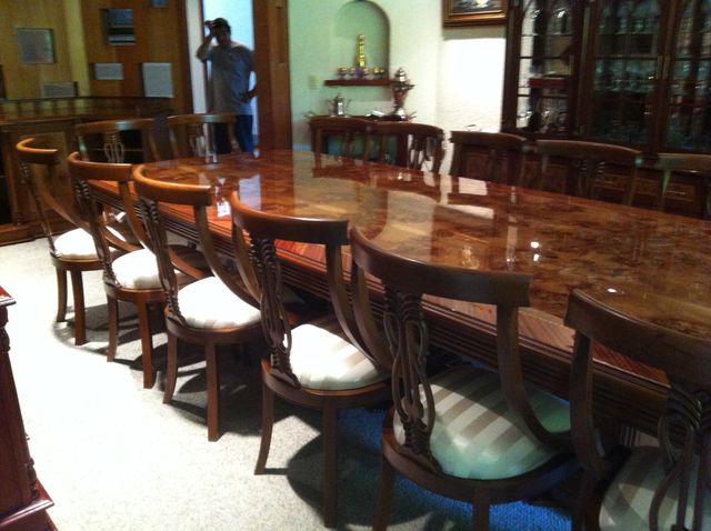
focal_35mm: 35
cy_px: 266
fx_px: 718
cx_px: 356
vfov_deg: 40.6
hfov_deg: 52.7
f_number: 2.8
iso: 500
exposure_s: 1/15
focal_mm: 3.85
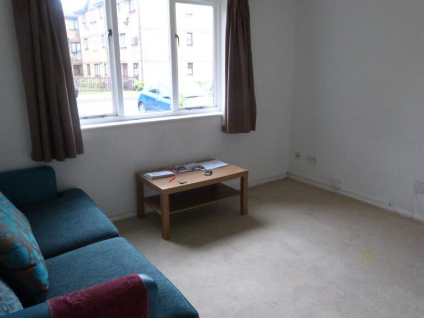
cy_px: 159
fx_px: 343
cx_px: 212
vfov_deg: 49.7
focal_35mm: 28
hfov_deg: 63.4
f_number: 2.9
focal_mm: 4.9
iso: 640
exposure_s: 1/250
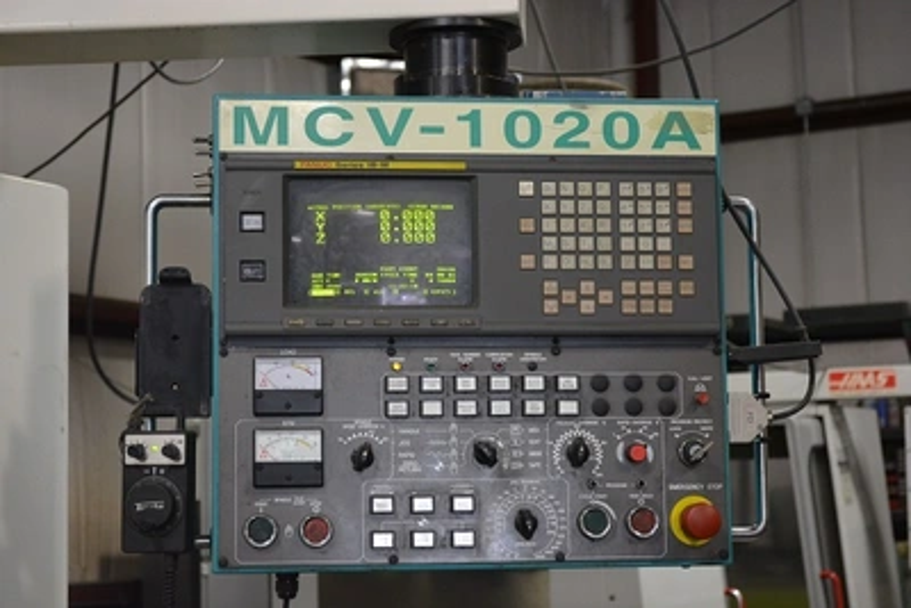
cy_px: 304
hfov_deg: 28.1
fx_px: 1823
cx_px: 456
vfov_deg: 18.9
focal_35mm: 72
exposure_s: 1/30
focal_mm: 48
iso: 1600
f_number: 5.3
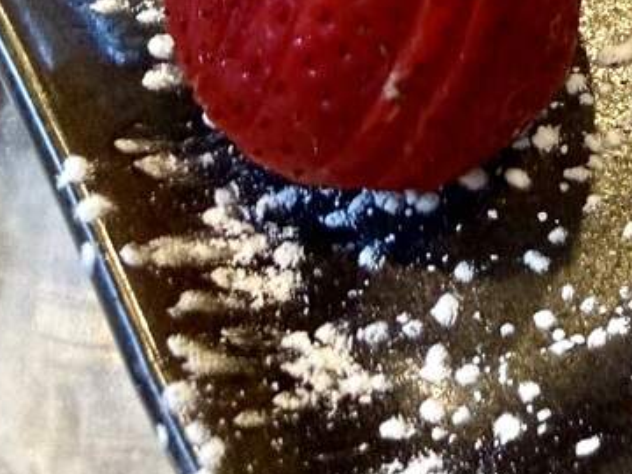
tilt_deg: -52.5
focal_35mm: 76
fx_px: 1388
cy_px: -254
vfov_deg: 17.3
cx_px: 974
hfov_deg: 21.2
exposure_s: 1/60
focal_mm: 2.22
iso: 640
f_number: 2.2
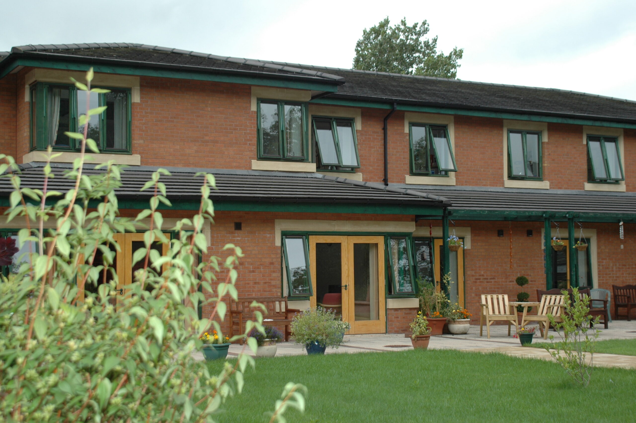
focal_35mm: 57
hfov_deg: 35.1
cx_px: 318
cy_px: 212
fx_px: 1006
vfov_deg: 23.7
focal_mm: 38
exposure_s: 1/125
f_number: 5.6
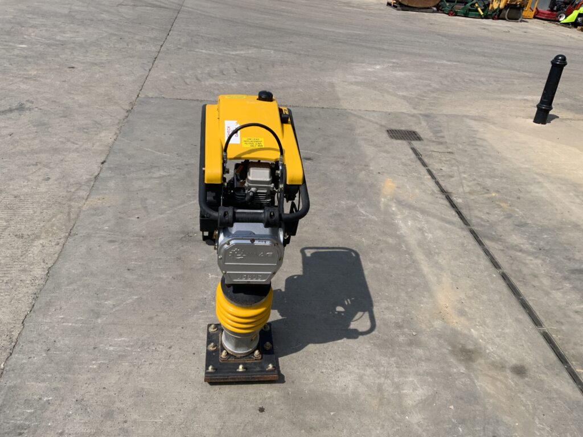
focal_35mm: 29
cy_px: 218
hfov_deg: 61.7
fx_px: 488
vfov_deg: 48.2
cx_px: 292
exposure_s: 1/2538
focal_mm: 3
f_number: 1.8
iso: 16
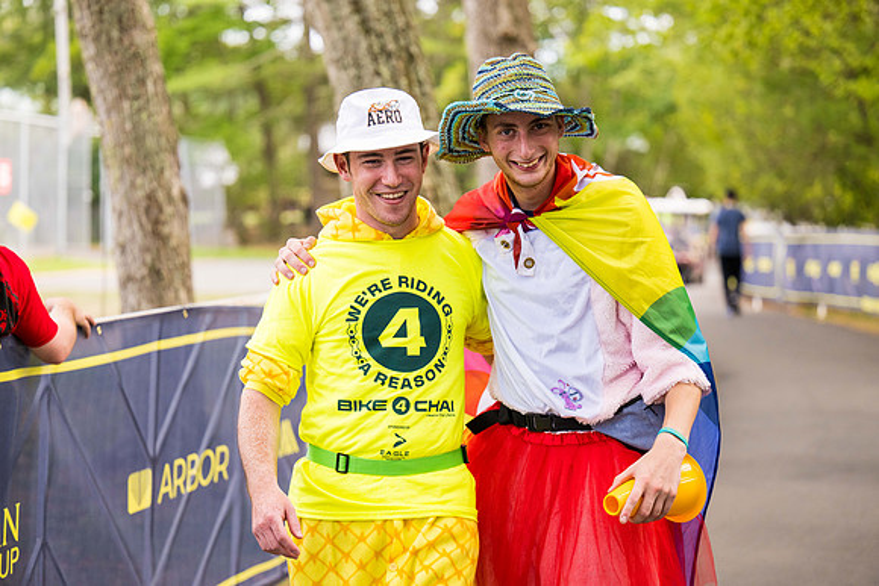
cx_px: 440
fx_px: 2027
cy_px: 293
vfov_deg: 16.5
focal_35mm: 83
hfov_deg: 24.5
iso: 900
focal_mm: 83
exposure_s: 1/1250
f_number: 2.8
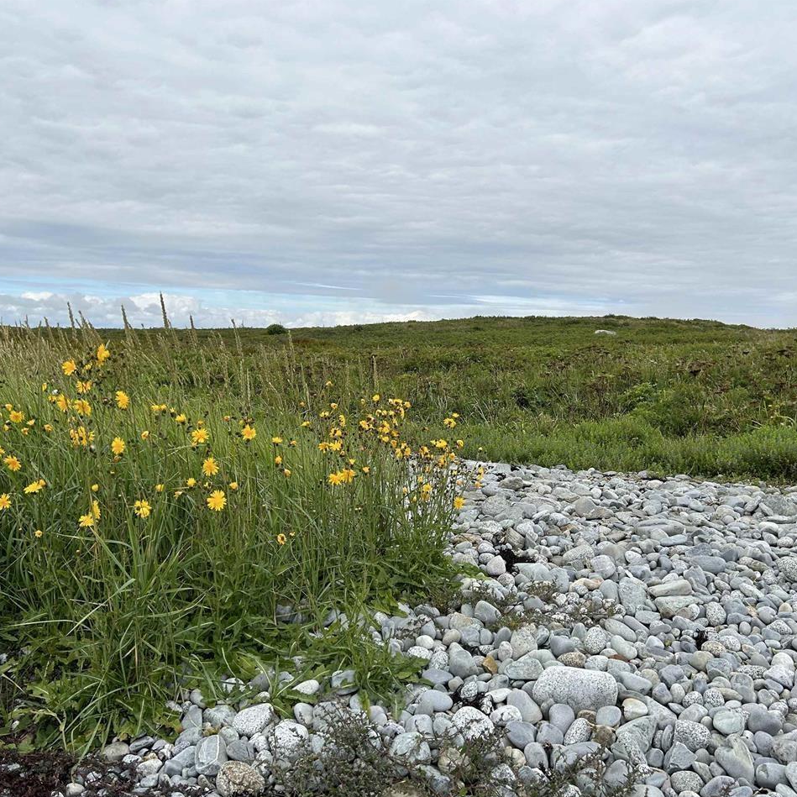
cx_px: 430
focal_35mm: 31
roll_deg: -1.8
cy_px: 397
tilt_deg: -3.1
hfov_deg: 52.5
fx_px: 808
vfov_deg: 52.5
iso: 50
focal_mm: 5.7
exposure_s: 1/5882
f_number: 1.5
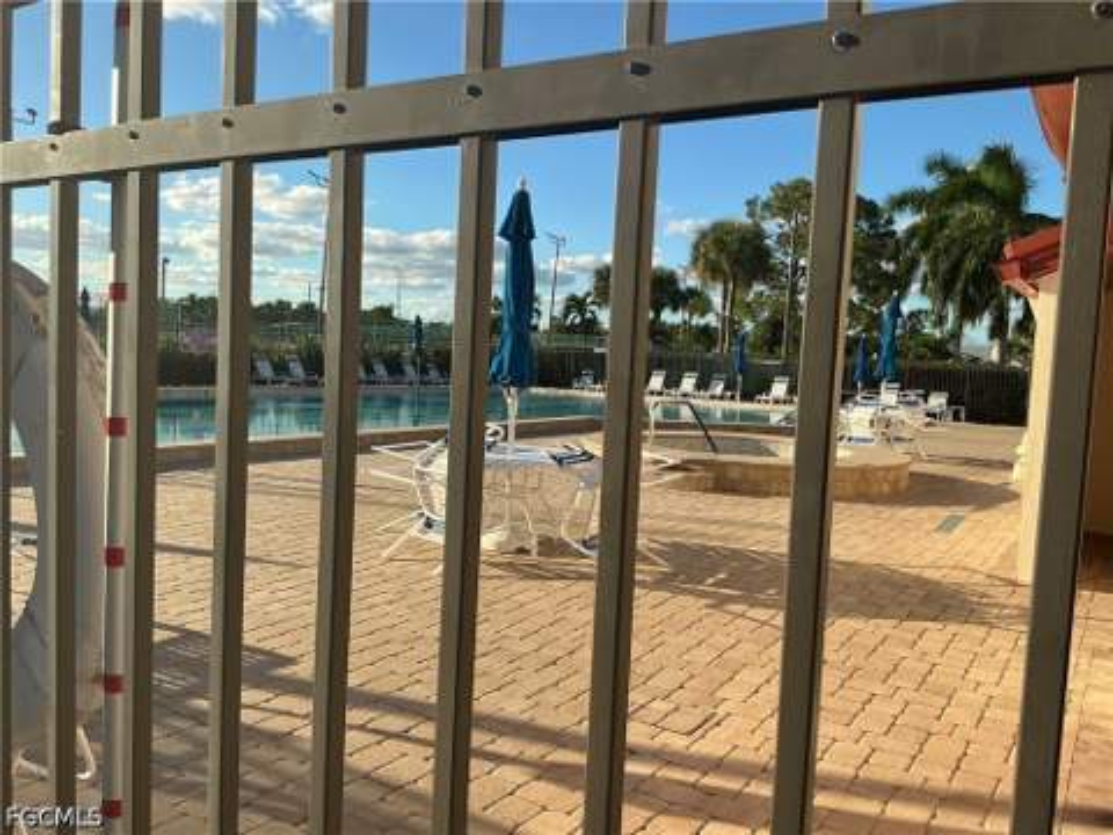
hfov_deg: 61.7
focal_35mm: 29
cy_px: 418
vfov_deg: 48.2
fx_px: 932
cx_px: 556
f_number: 1.8
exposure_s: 1/1534
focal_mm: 3
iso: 25
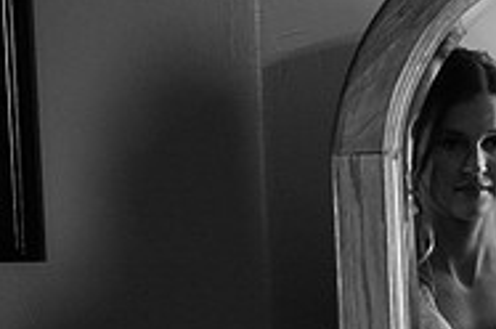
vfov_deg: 8.0
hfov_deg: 11.8
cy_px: 306
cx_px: 557
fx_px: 2352
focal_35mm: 171
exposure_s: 1/160
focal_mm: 55
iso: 250
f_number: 4.5
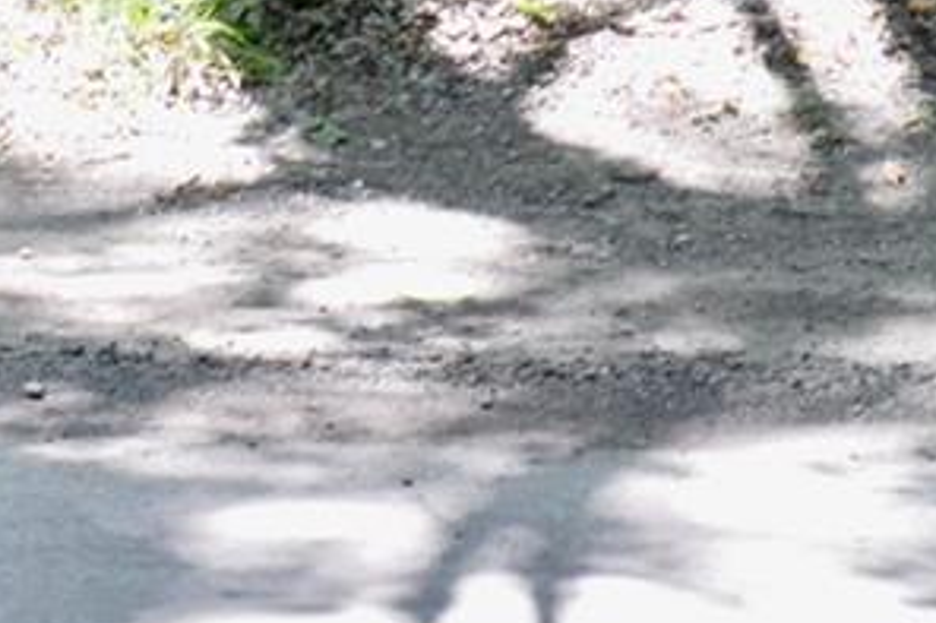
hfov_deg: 11.0
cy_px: -1175
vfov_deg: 6.7
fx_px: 4859
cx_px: 417
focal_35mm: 187
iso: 400
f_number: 7.1
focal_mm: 18
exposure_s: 1/40
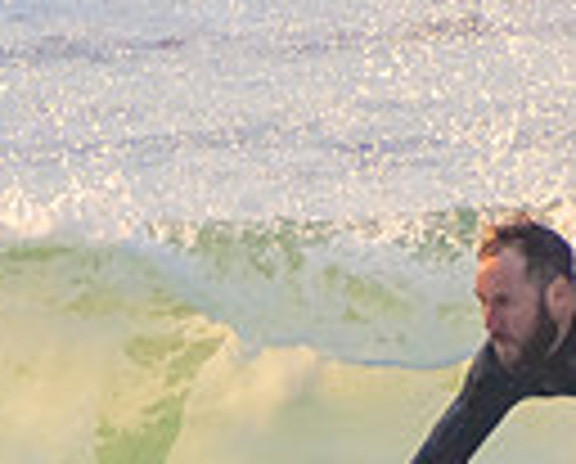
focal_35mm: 2639
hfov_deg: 0.7
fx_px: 45091
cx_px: 482
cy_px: 615
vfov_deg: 0.6
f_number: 5.6
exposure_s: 1/1000
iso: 560
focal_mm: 400
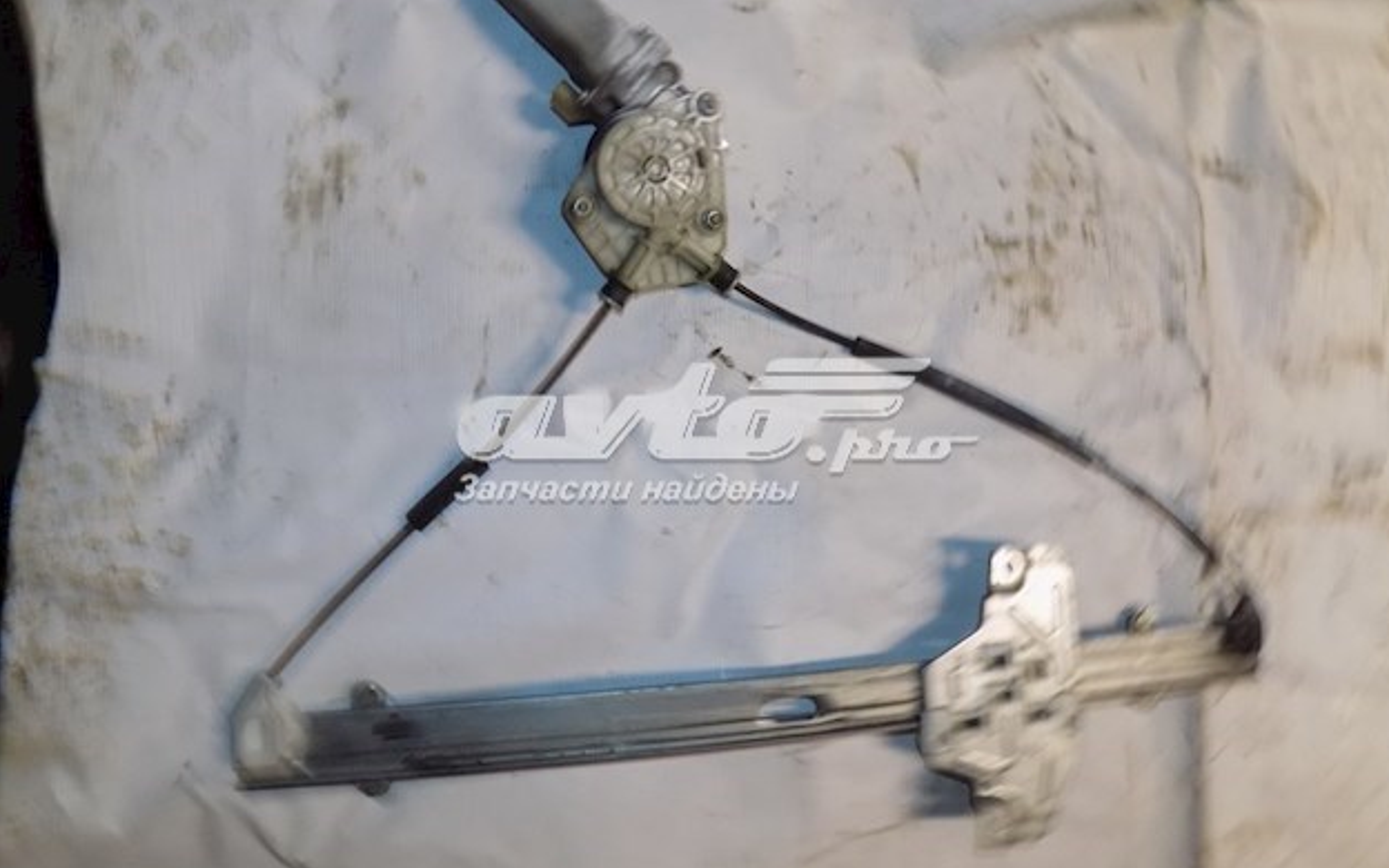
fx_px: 946
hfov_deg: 72.5
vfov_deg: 49.3
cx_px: 710
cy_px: 425
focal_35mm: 25
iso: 320
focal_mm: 4
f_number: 3.1
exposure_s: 1/30
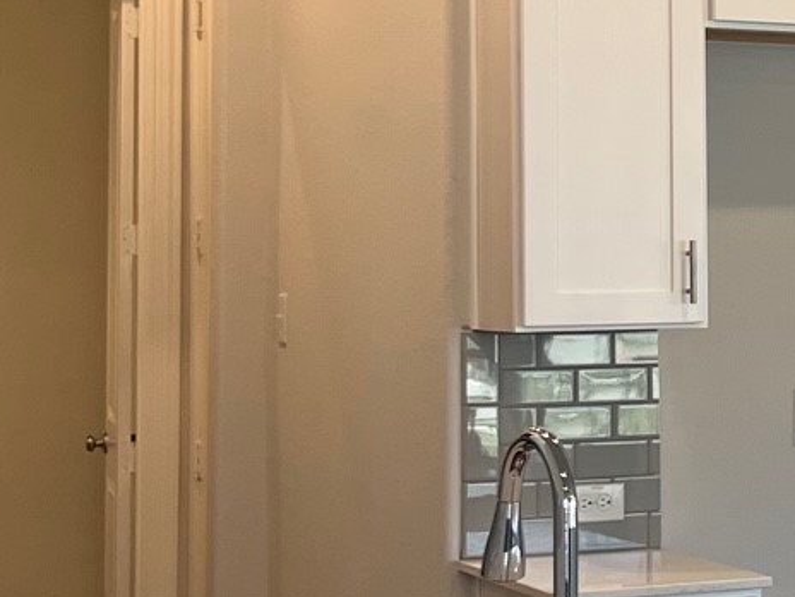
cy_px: 240
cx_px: 1288
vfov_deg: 13.1
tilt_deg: +0.2
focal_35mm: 113
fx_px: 2595
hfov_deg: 15.6
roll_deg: +0.5
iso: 64
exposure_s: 1/124
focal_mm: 5.7
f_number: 1.5
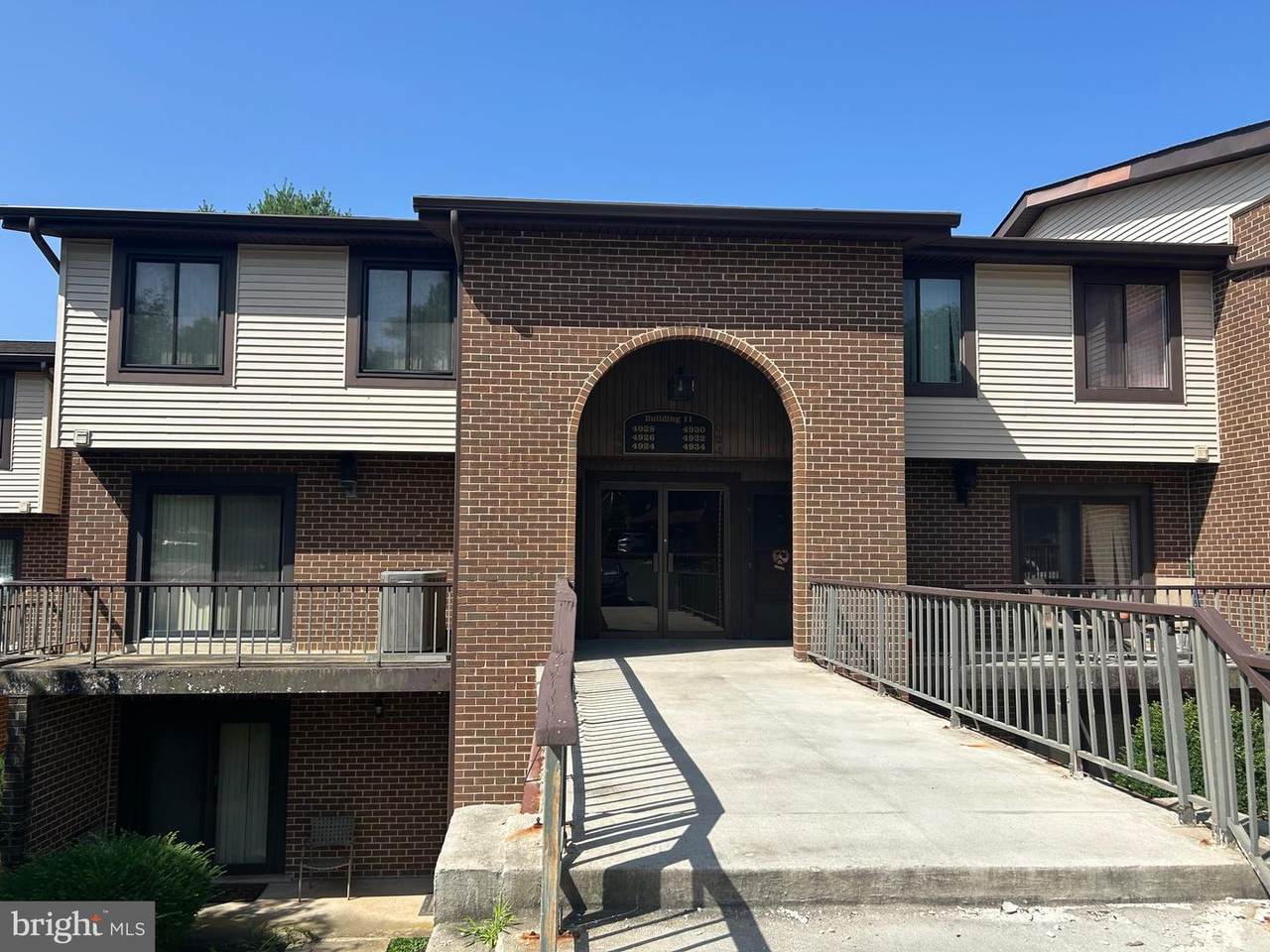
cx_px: 635
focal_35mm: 26
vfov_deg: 53.1
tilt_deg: +4.7
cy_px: 476
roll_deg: +0.1
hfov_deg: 67.3
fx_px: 954
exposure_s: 1/3257
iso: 50
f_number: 1.5
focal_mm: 5.7
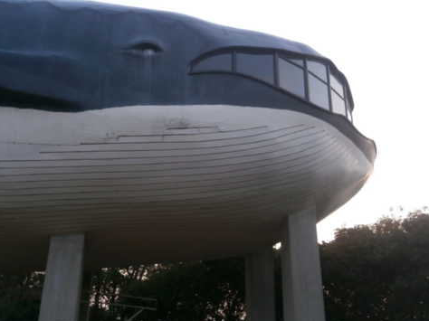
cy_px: 162
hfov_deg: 49.0
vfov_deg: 37.7
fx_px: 471
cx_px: 209
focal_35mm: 38
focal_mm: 6.4
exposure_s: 1/2
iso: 80
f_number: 3.1
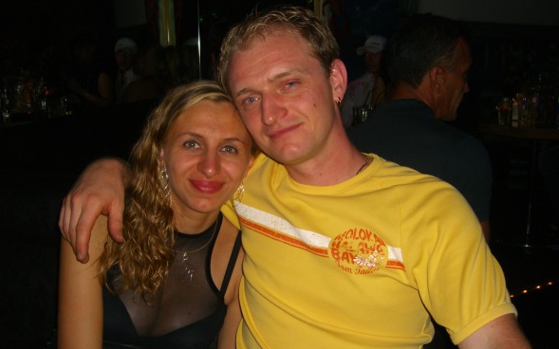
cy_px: 188
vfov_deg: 31.2
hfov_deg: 48.2
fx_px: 625
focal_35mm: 41
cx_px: 282
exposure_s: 1/60
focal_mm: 7.9
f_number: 2.8
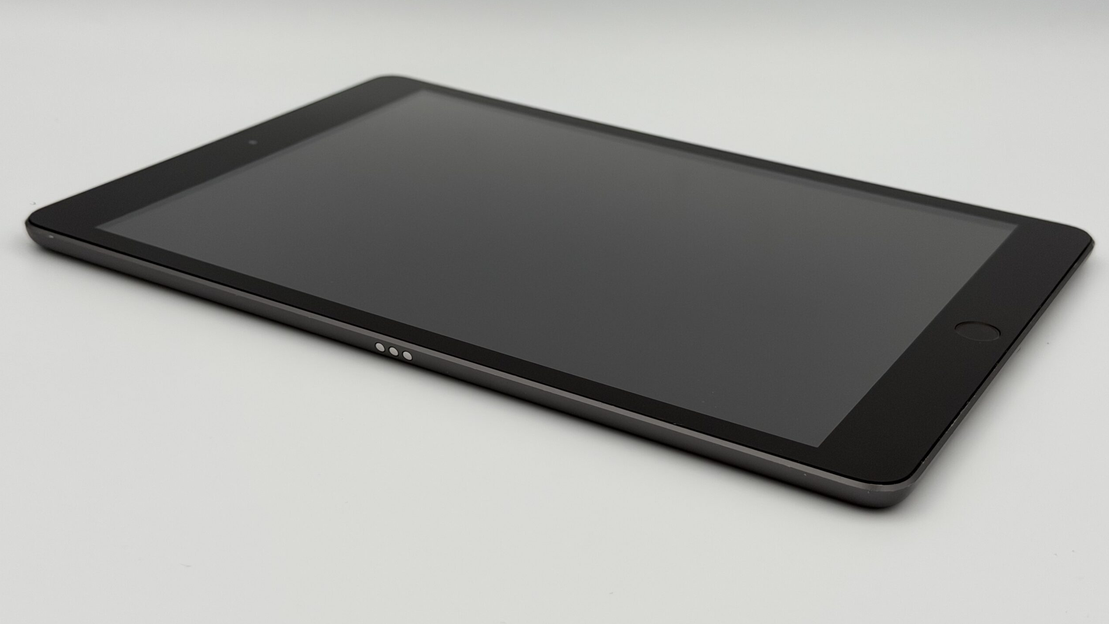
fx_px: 1559
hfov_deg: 39.2
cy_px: 282
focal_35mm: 53
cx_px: 553
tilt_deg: -23.7
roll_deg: -2.3
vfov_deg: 22.6
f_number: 1.78
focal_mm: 6.76
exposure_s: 1/802
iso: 64
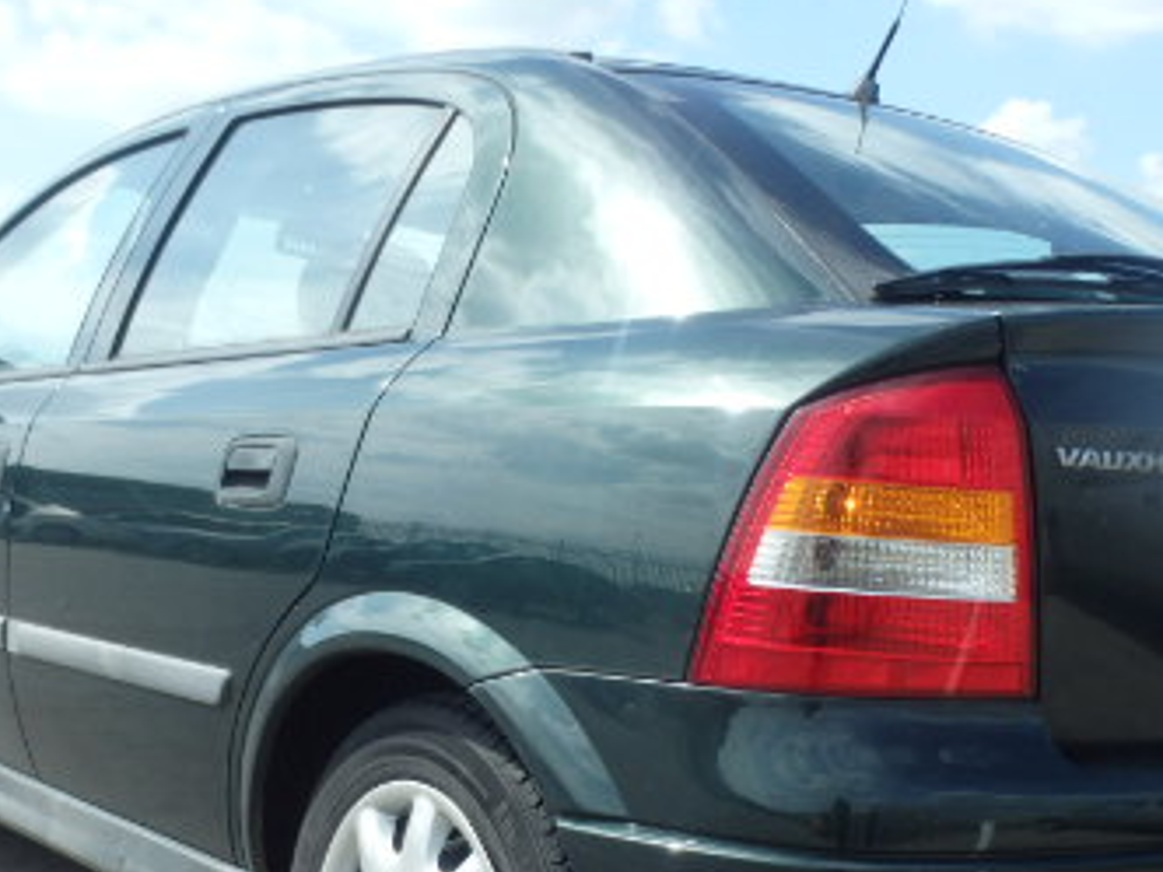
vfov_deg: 26.5
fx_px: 1814
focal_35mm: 54
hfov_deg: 35.5
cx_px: 603
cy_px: 707
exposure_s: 1/500
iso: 125
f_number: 3.9
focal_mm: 5
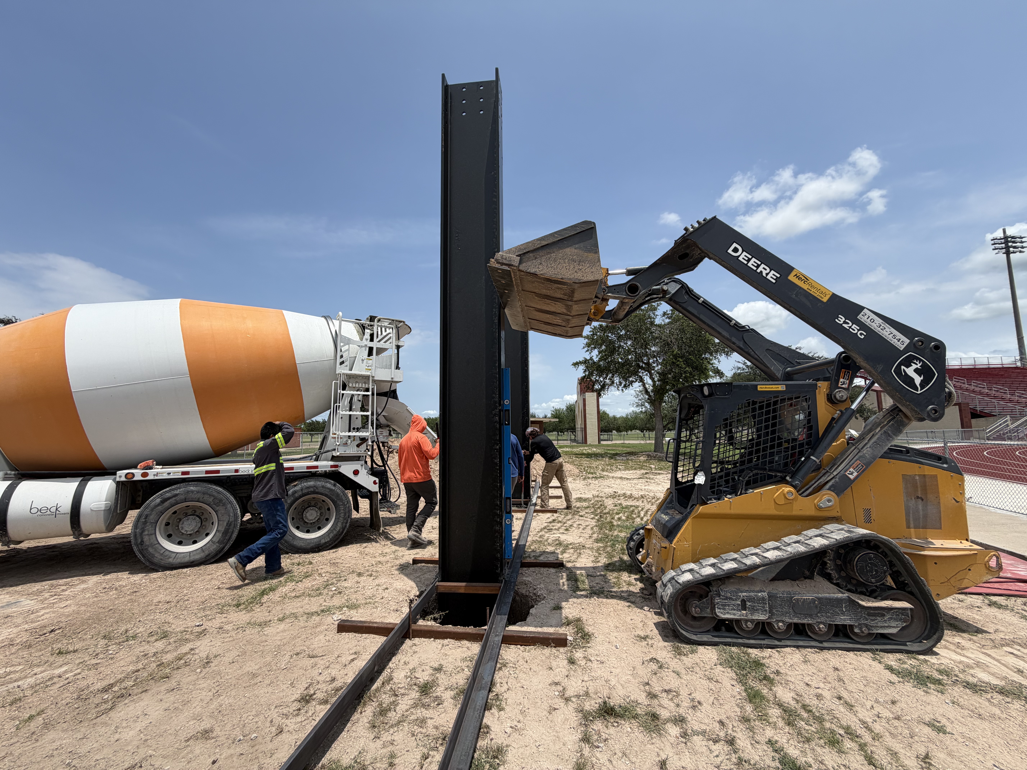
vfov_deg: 85.7
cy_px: 385
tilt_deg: +7.1
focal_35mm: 14
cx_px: 514
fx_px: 415
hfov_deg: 102.1
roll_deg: +0.7
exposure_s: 1/1125
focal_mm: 2.22
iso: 20
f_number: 2.2
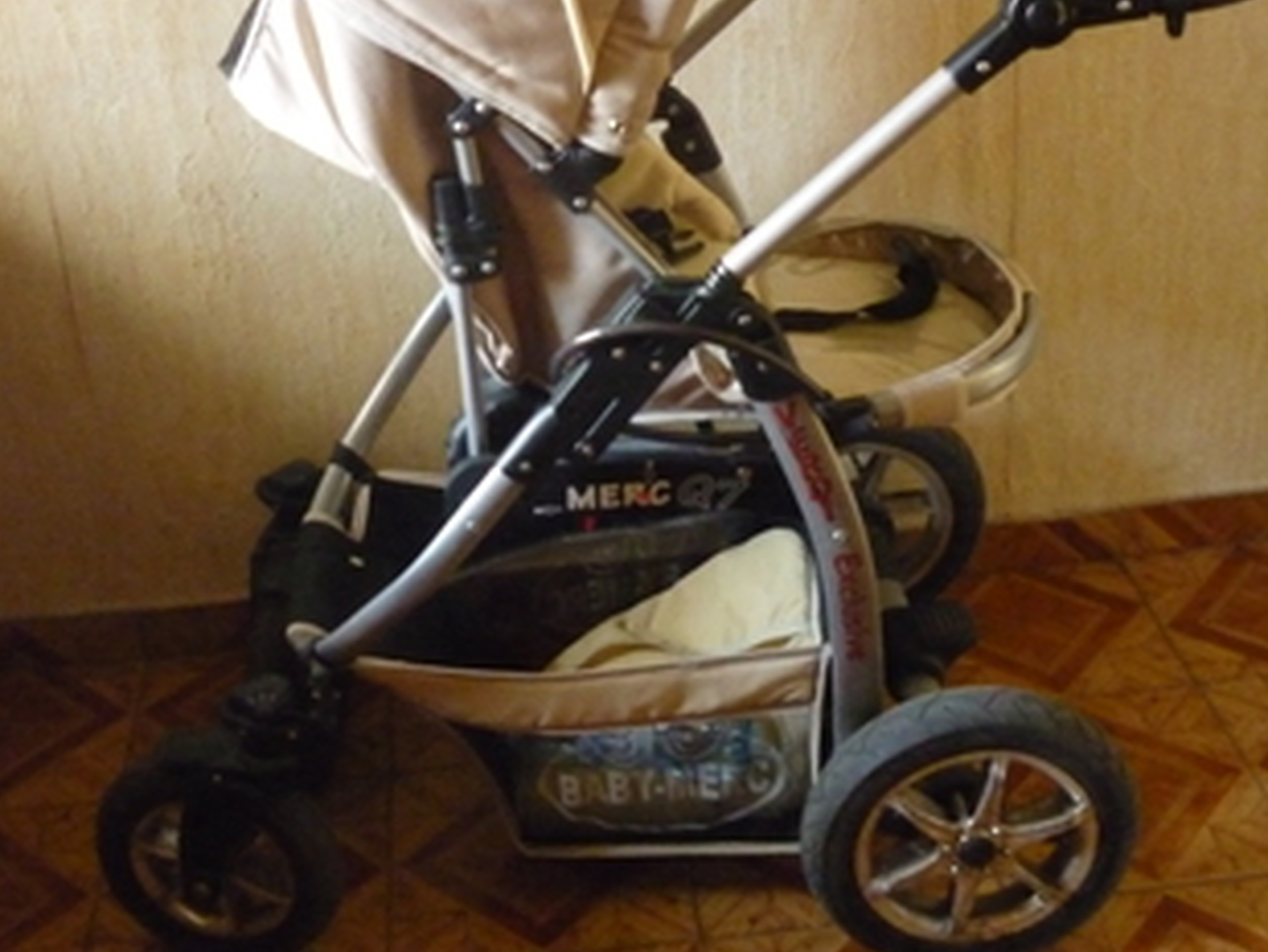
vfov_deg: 30.0
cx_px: 525
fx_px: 1759
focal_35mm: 48
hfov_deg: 39.5
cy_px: 283
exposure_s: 1/20
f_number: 2.8
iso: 1000
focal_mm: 5.5
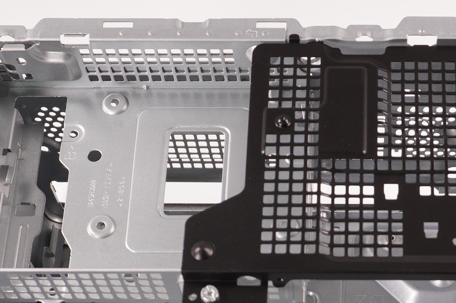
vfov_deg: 16.9
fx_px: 955
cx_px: 338
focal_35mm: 75
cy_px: 405
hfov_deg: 26.5
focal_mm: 17
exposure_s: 1/125
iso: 400
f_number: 5.6
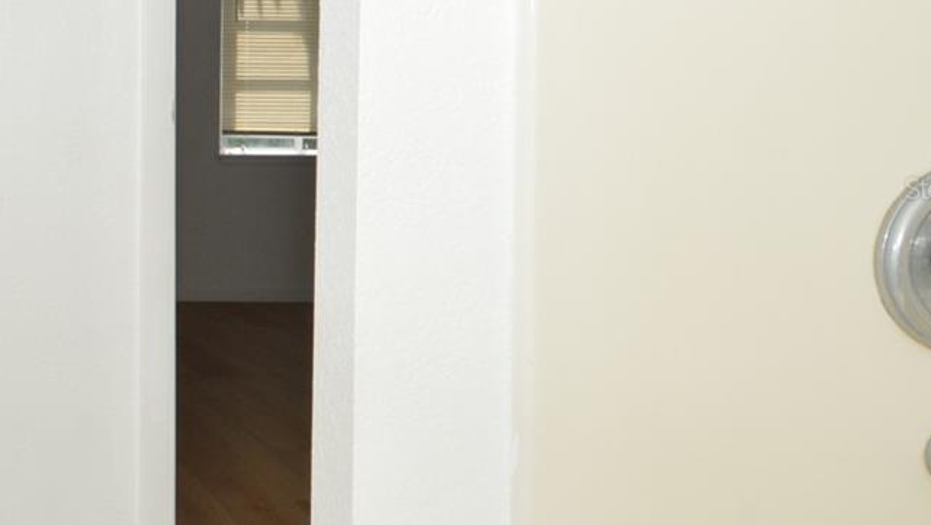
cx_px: -128
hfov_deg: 36.1
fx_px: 1161
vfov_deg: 25.4
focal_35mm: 47
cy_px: 188
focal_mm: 12
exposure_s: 1/125
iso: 400
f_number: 11
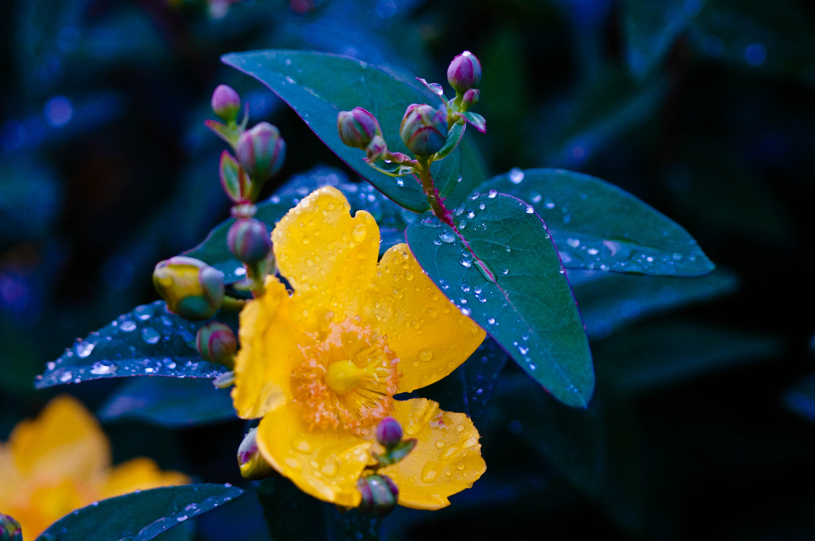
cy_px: 270
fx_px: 2375
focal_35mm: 105
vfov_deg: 13.0
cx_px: 408
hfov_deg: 19.5
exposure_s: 1/160
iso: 1000
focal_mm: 70
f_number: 4
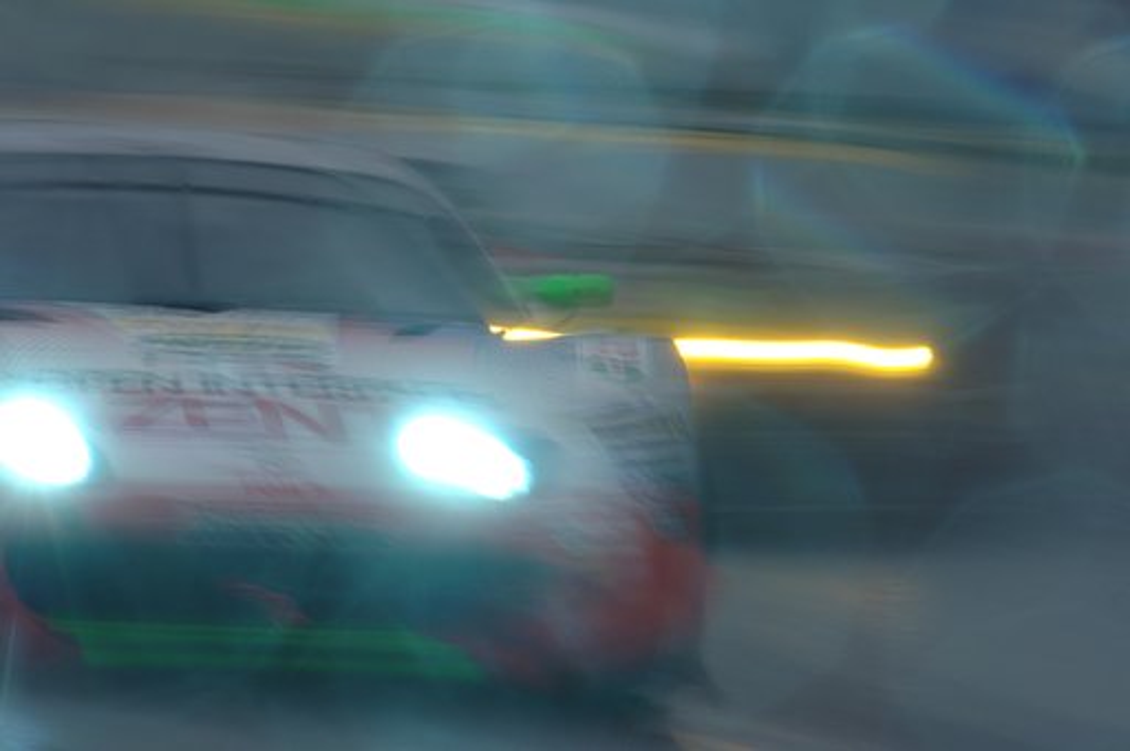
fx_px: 18809
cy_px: 376
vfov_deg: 2.3
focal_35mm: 600
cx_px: 565
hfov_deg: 3.4
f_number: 22
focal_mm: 400
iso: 100
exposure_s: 1/4
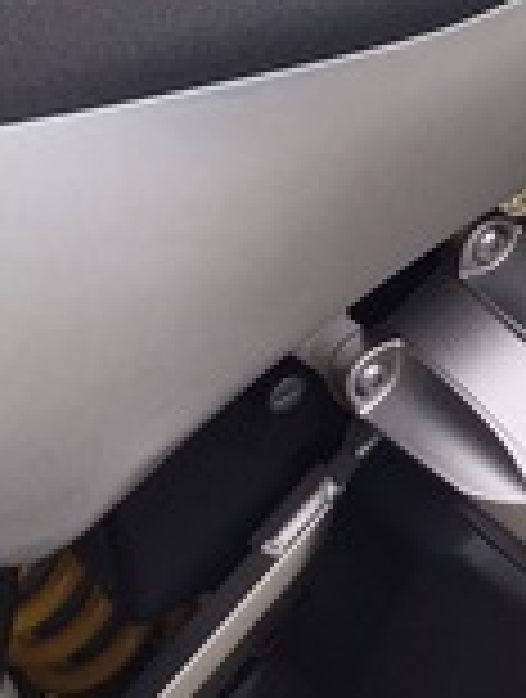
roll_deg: +0.6
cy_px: -297
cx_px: 1007
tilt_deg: -23.2
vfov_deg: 16.3
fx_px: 2260
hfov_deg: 12.0
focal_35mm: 112
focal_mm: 4.15
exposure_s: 1/514
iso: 32
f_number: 2.2
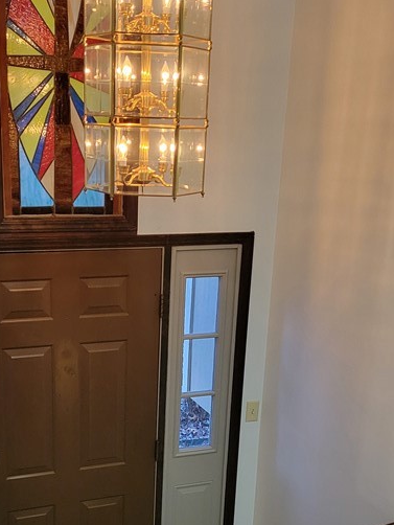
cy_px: 381
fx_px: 804
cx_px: 162
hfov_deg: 27.5
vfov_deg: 35.5
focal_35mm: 53
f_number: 1.8
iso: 640
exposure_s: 1/40
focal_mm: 5.4
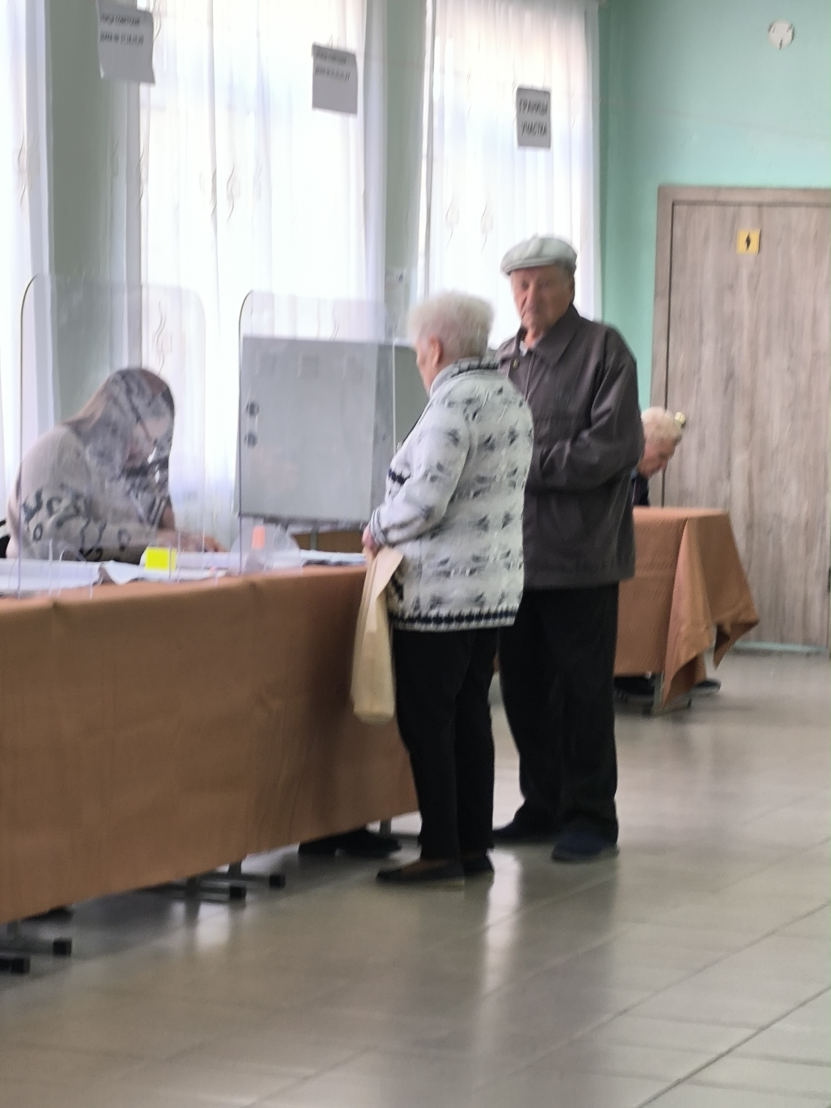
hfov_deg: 13.3
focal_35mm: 111
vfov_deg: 17.7
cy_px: 554
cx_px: 416
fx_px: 3553
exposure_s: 1/50
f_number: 1.65
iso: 125
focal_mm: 6.14
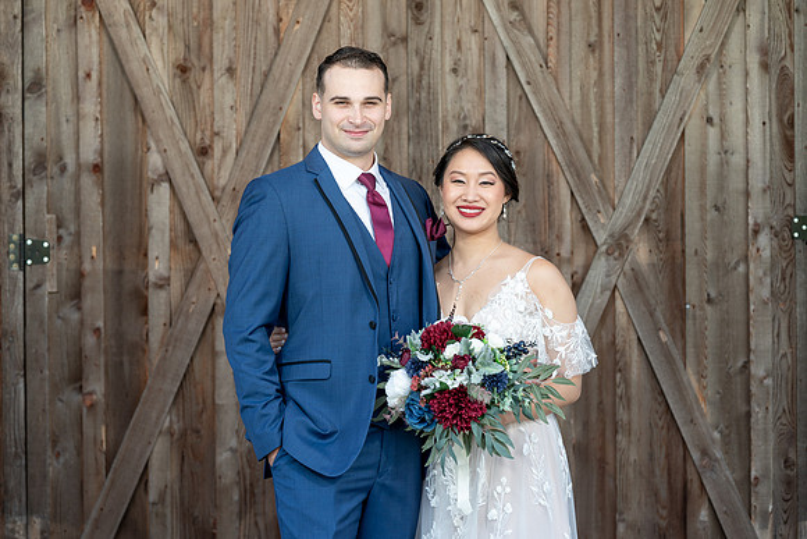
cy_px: 283
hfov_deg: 19.2
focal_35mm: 106
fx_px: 2381
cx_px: 381
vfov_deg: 12.9
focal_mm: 100
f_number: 4
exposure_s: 1/200
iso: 160
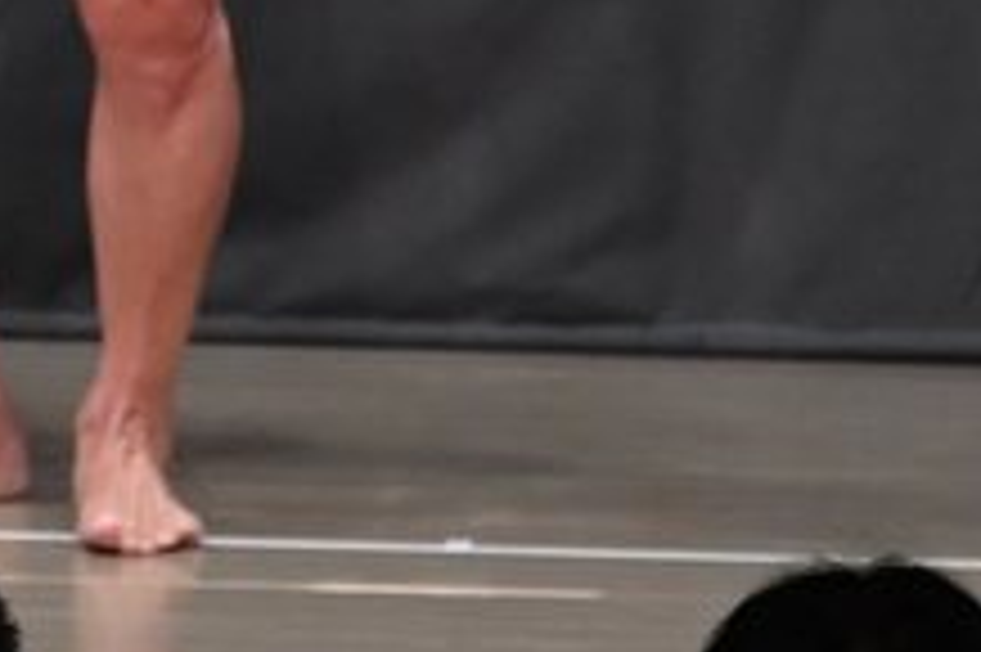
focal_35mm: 907
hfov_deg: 2.3
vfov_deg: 1.5
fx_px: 24696
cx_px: -727
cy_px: -405
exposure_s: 1/400
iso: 5000
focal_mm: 170
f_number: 5.6
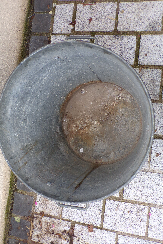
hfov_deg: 34.2
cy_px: 121
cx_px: 73
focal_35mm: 39
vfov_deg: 49.6
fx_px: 265
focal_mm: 6.6
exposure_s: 1/38
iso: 80
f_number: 3.3
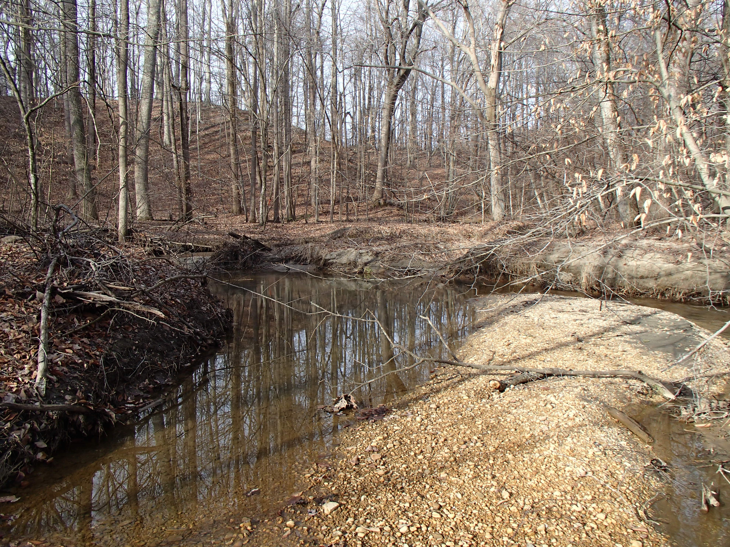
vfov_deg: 49.7
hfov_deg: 63.4
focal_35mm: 28
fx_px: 590
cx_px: 365
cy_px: 274
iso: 100
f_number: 3.9
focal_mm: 5
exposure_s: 1/250
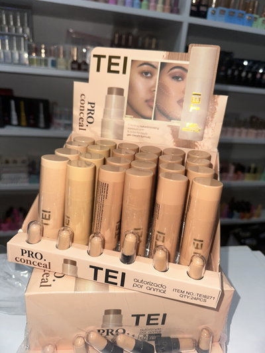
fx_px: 245
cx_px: 132
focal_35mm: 24
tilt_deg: -21.4
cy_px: 176
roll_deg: -6.6
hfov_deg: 56.8
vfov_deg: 71.6
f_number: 1.78
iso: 50
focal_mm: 6.86
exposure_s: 1/546
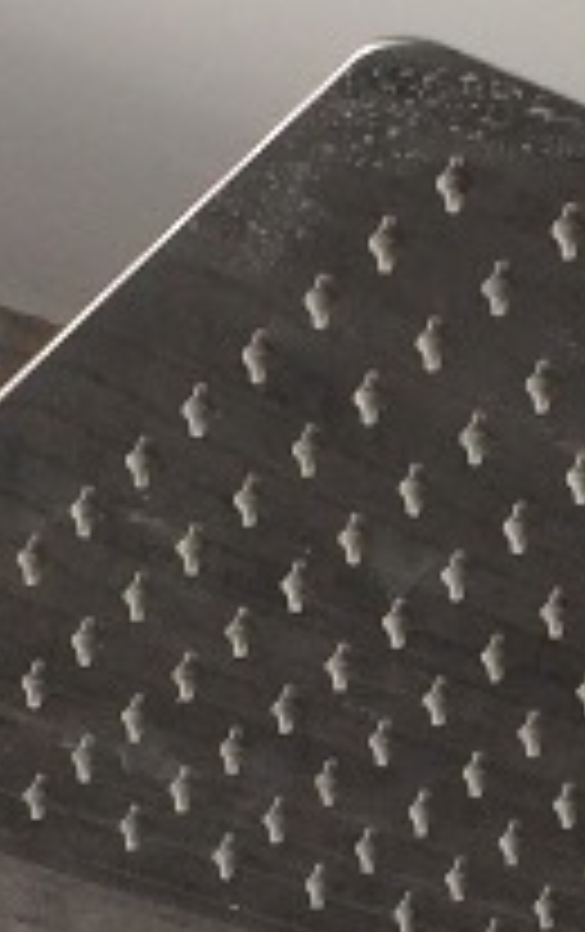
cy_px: 1000
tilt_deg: +26.5
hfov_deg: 7.3
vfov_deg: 11.6
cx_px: 837
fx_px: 4525
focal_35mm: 178
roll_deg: -0.3
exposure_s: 1/60
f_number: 2.2
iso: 50
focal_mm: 4.15
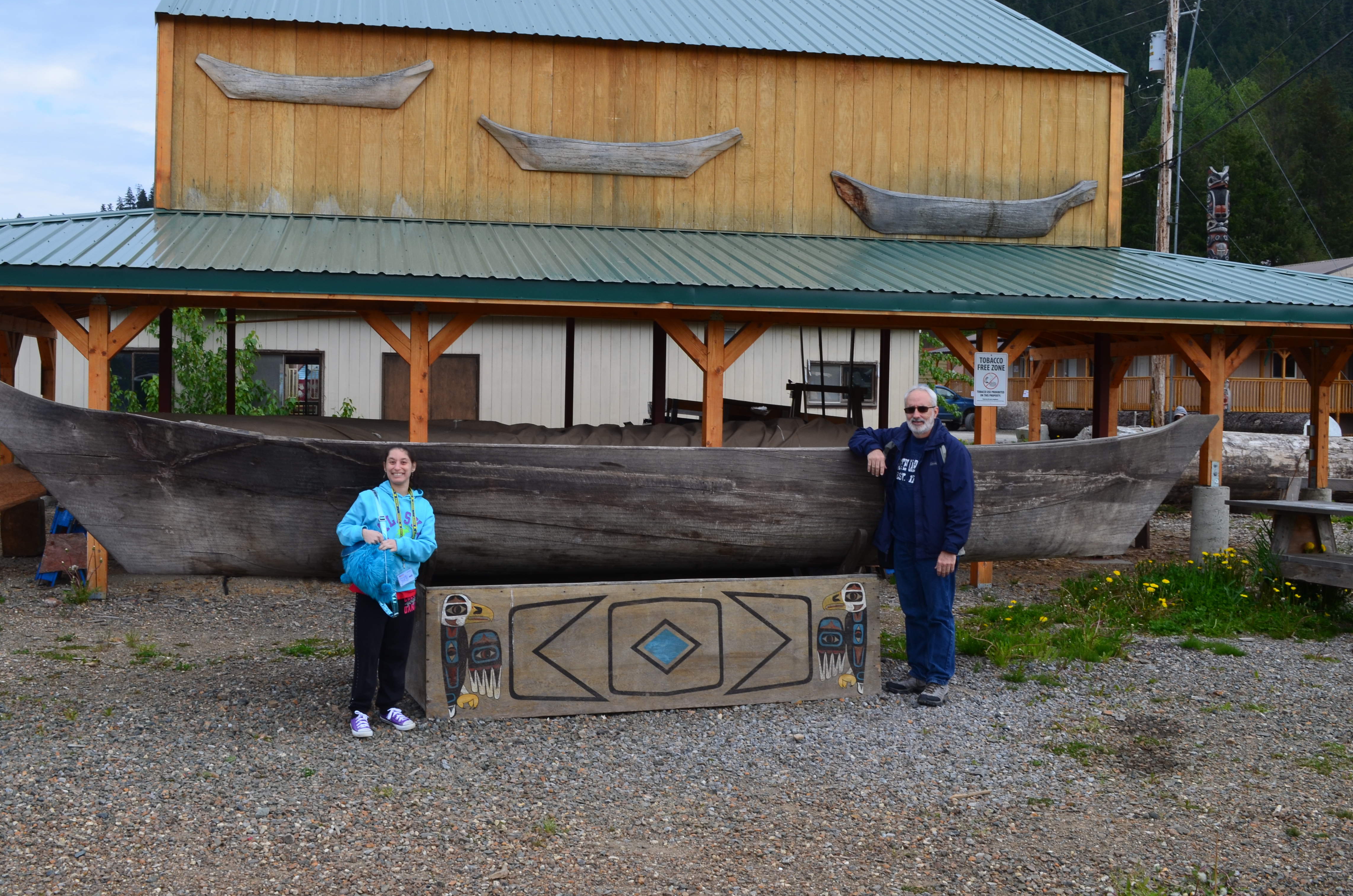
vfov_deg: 34.1
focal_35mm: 39
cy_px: 419
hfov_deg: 49.6
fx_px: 1463
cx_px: 642
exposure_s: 1/125
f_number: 11
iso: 180
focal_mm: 24
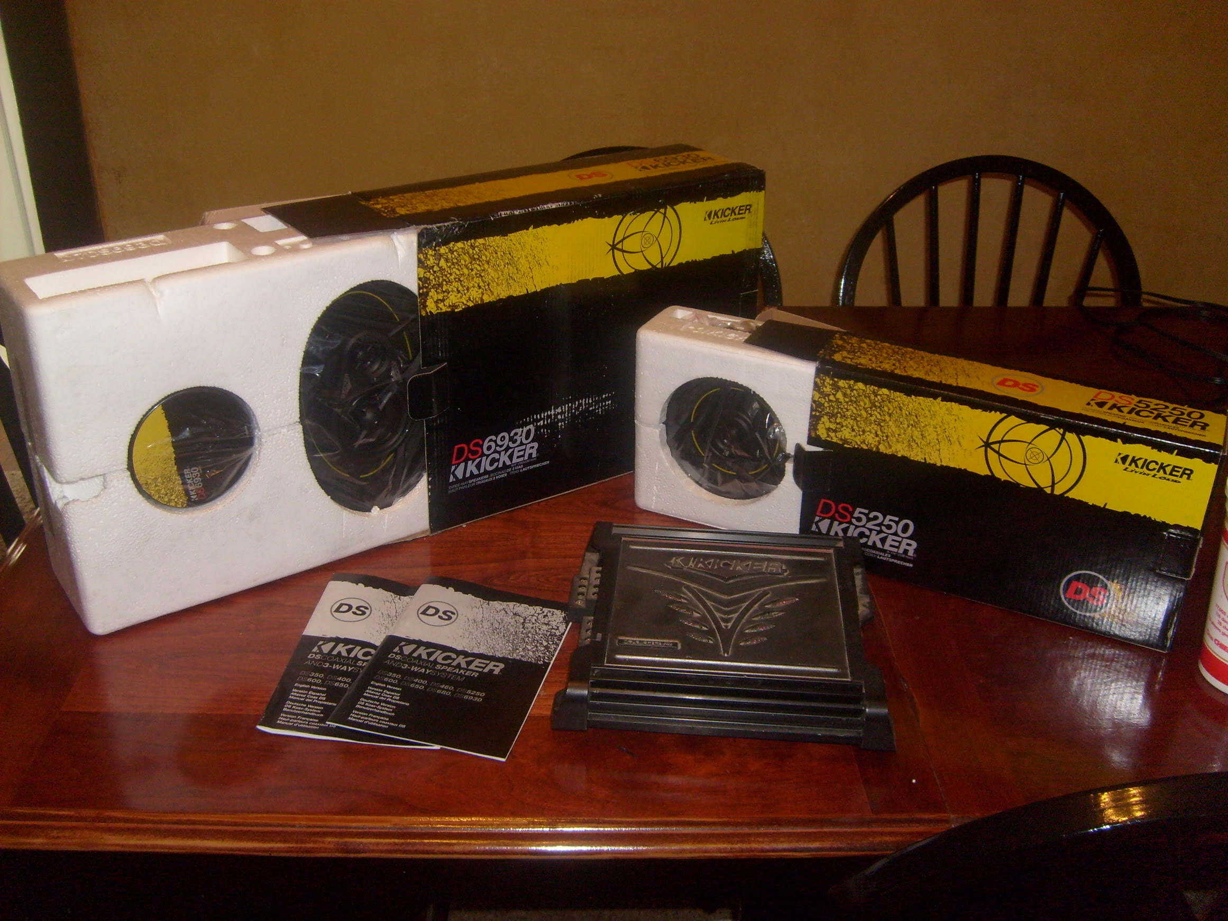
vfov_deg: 40.7
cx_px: 614
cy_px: 460
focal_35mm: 35
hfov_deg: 52.6
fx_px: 1242
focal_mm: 5.8
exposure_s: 1/45
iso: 100
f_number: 2.8
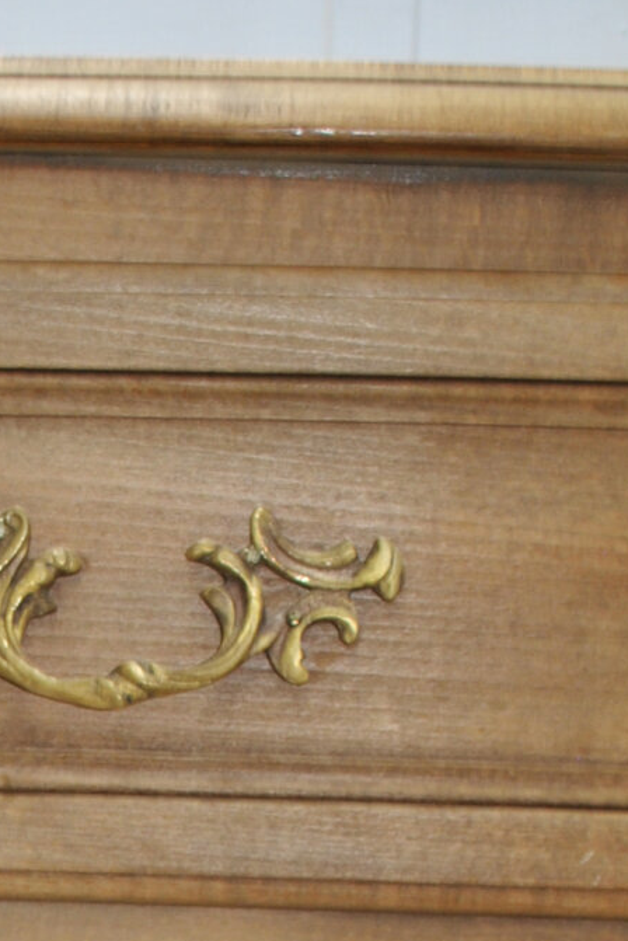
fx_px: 3293
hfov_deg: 10.7
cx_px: -137
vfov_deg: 15.3
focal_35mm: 126
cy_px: 1287
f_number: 4
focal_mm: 22
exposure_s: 1/15
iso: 200
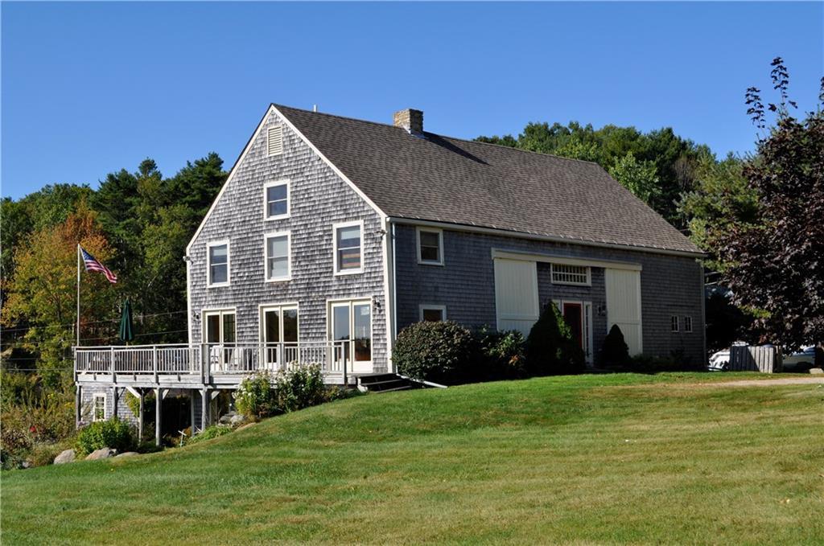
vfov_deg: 28.0
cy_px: 273
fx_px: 1097
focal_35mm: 48
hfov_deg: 41.2
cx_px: 412
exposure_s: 1/320
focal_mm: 32
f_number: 9
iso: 200
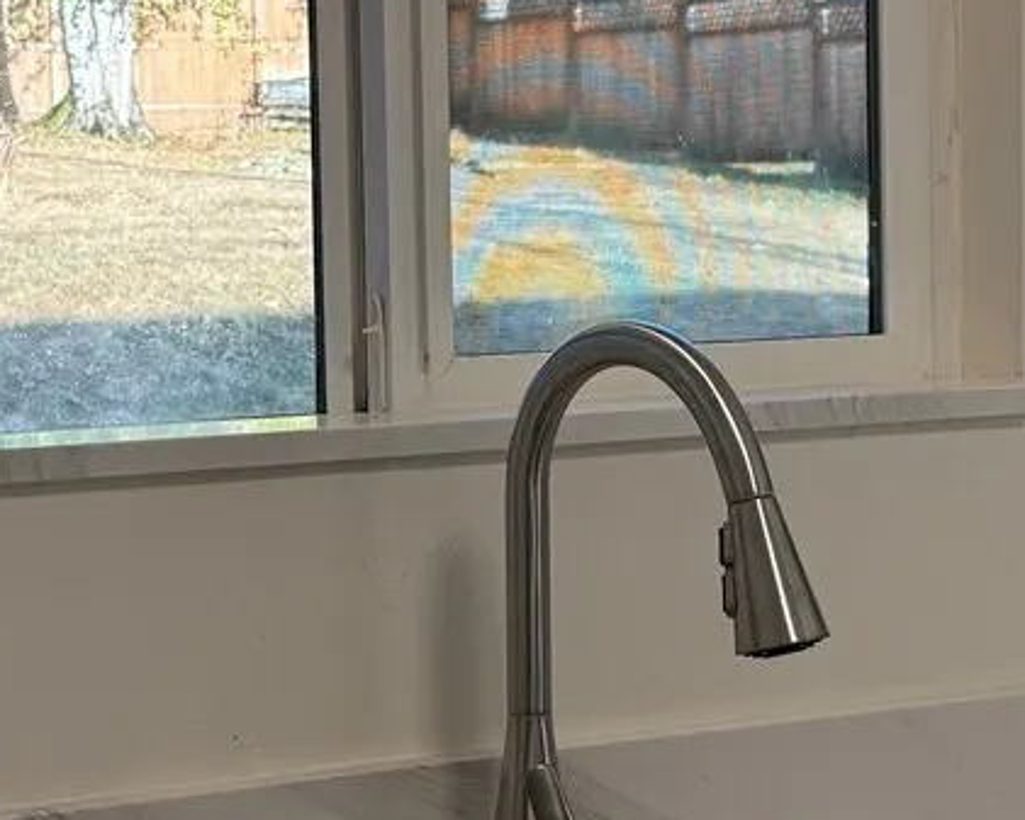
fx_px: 2701
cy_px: 285
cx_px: 519
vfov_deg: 17.2
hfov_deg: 21.5
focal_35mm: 89
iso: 100
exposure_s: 1/225
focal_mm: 6.76
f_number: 1.78
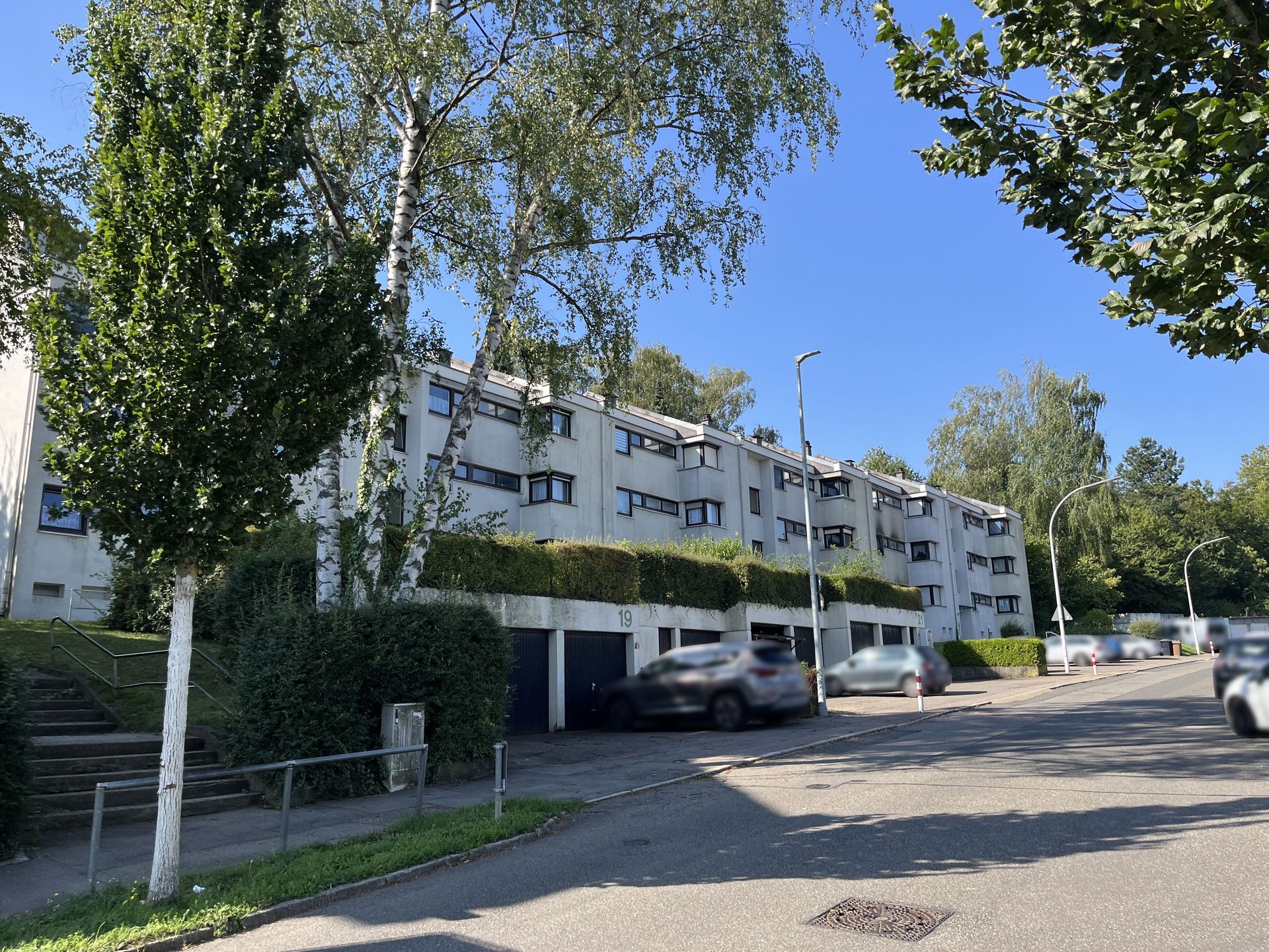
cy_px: 476
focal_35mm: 26
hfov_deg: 67.3
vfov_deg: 53.1
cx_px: 634
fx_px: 953
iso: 50
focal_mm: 5.1
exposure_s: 1/1389
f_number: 1.6
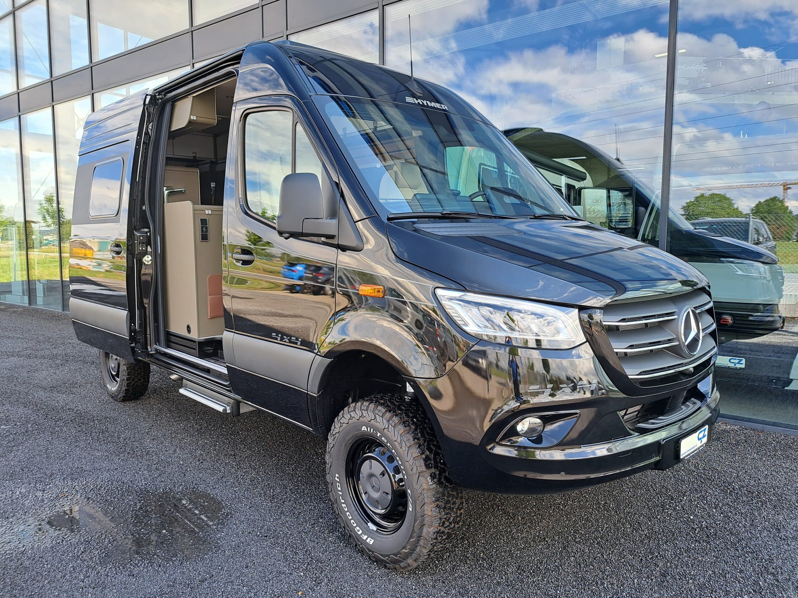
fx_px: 553
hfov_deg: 71.6
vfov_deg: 56.8
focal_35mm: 24
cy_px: 299
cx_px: 399
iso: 50
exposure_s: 1/239
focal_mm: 5.23
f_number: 1.8
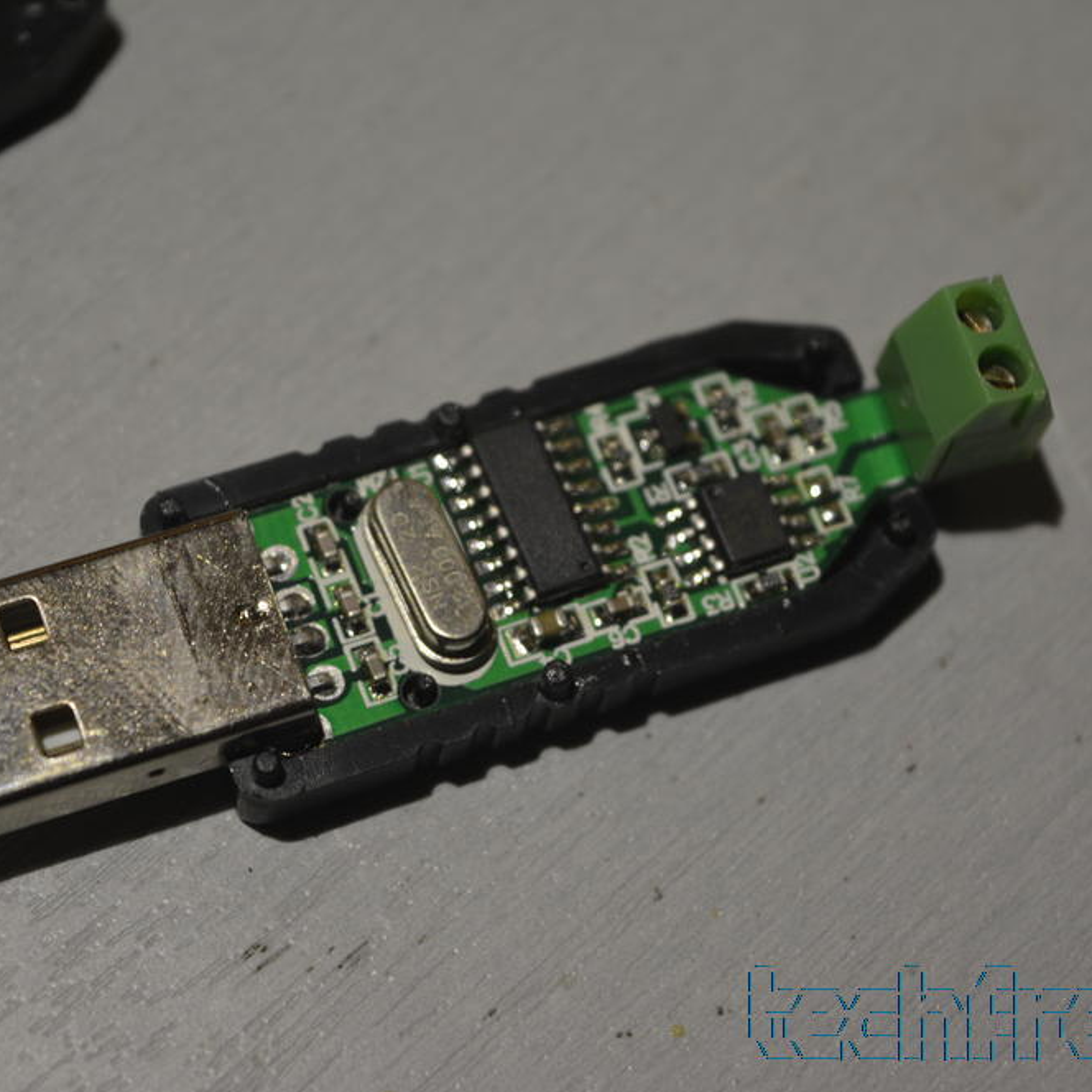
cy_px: 547
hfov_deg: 16.5
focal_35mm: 106
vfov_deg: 16.5
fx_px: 3770
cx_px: 551
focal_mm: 55
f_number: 5.6
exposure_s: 1/60
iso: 500
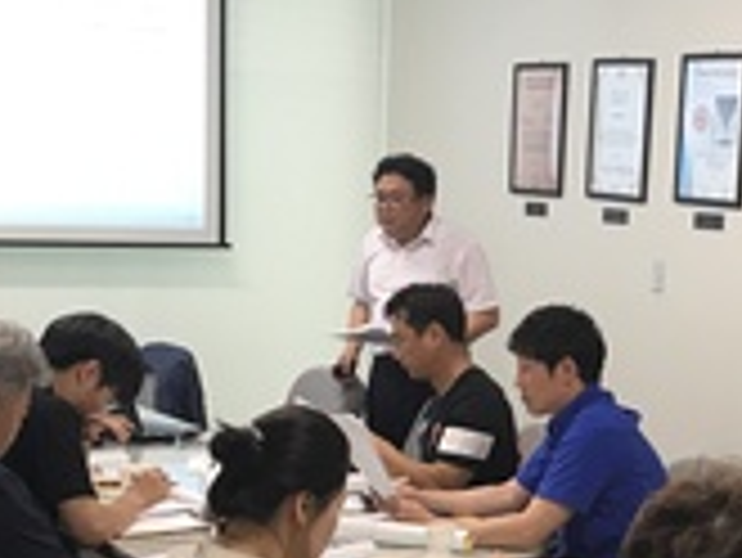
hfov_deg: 23.2
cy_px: 382
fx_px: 1780
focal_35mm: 83
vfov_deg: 17.7
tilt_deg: -4.8
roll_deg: -2.1
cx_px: 585
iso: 40
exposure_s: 1/20
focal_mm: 3.99
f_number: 1.8
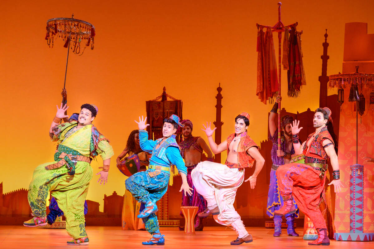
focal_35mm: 155
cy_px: 124
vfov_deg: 8.8
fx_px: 1609
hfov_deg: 13.3
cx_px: 187
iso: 3200
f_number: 5.6
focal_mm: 155
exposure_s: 1/250
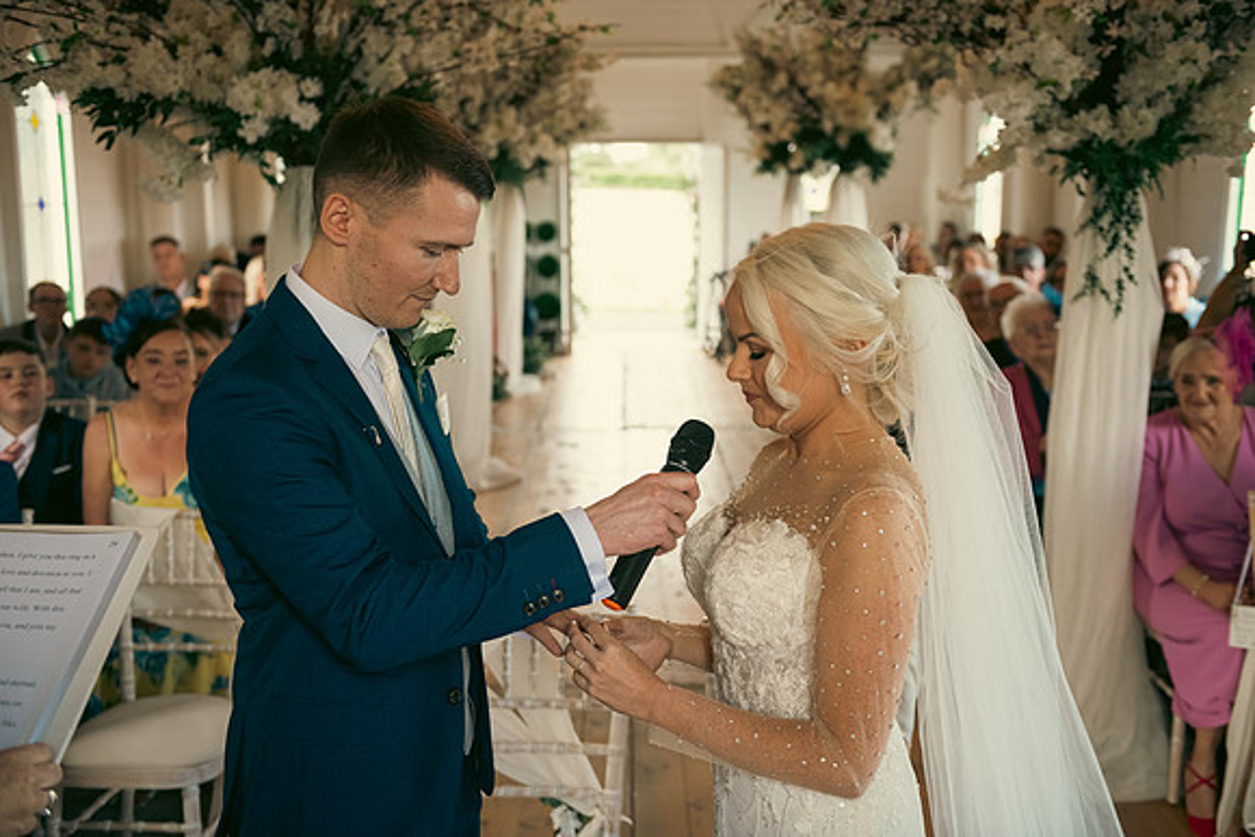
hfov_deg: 50.7
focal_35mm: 38
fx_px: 1325
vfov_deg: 35.1
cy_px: 418
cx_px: 628
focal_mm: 38
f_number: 3.5
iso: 640
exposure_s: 1/160
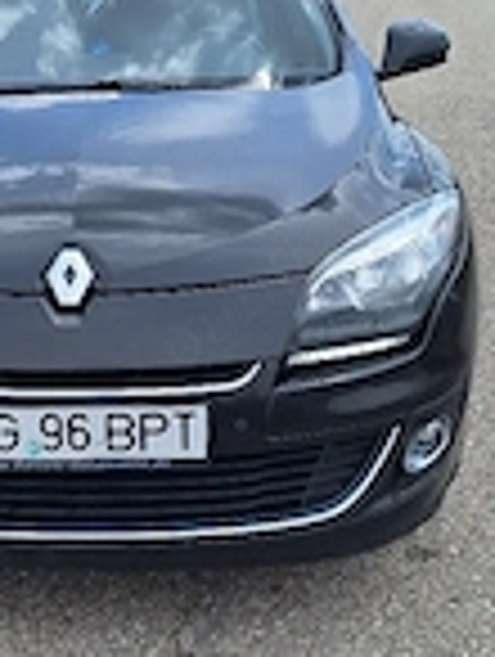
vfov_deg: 30.7
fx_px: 1198
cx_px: 45
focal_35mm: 63
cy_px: 315
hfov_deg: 22.7
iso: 40
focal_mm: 5.54
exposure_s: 1/3333
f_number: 1.8
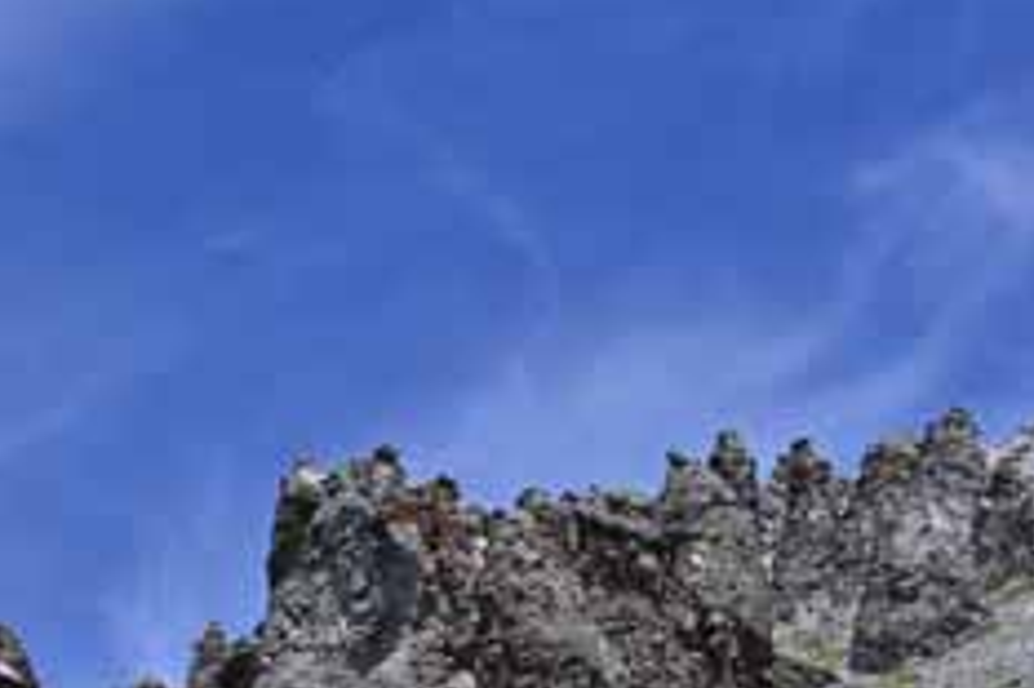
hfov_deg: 12.9
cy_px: 881
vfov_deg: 8.9
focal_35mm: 151
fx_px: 4334
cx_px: -506
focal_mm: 44
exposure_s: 1/500
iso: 64
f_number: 6.3
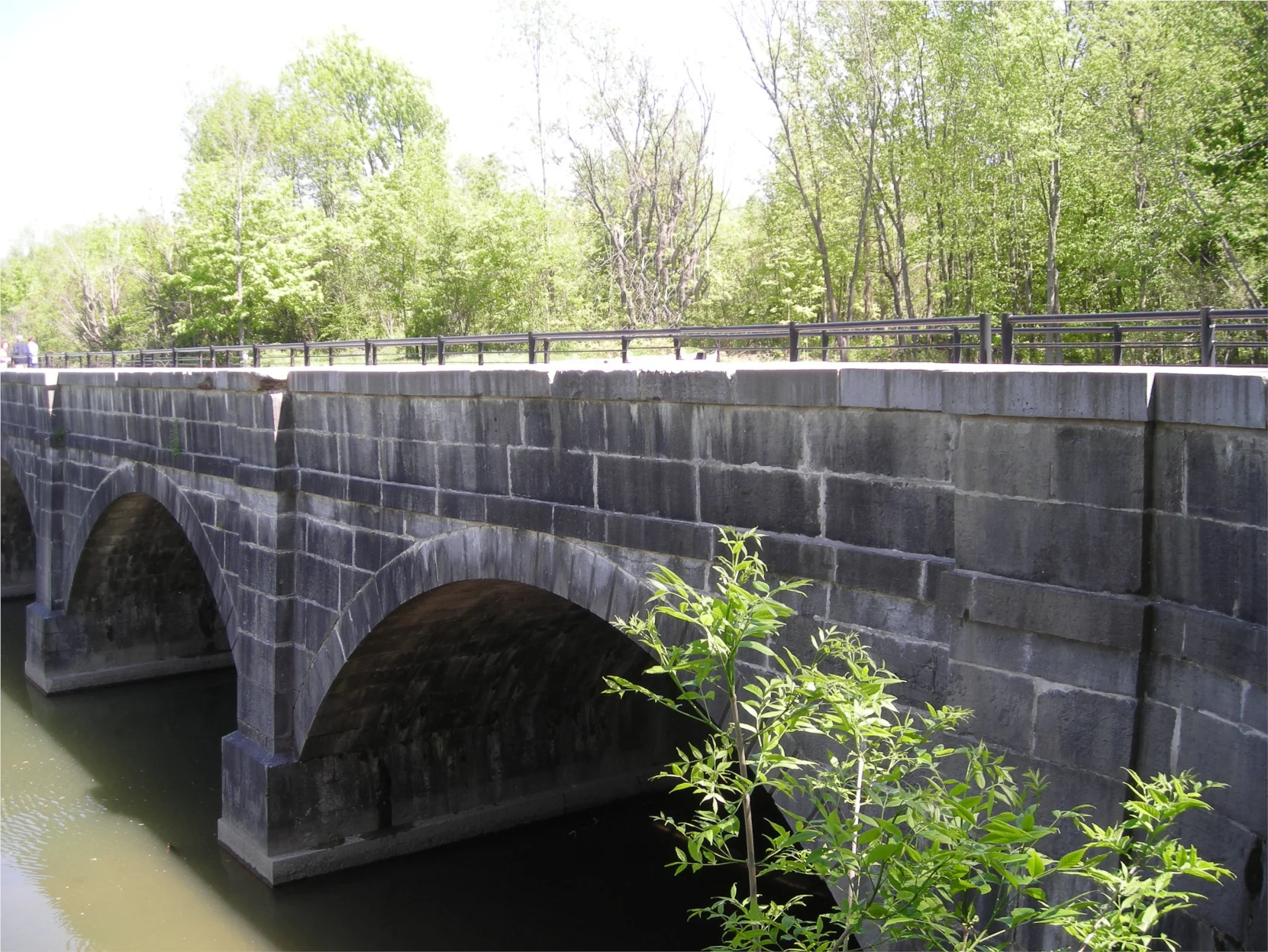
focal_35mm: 38
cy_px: 476
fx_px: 1392
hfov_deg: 49.0
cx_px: 634
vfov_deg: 37.7
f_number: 3.2
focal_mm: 6.3
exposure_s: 1/125
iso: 50
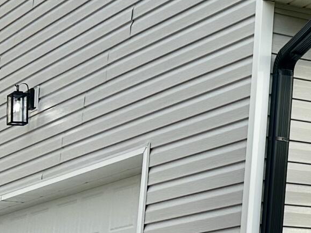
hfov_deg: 13.2
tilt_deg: +12.6
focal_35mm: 125
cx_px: 662
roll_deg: +0.6
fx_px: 1123
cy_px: 94
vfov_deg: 11.9
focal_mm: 6.86
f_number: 1.78
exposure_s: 1/3356
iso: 80
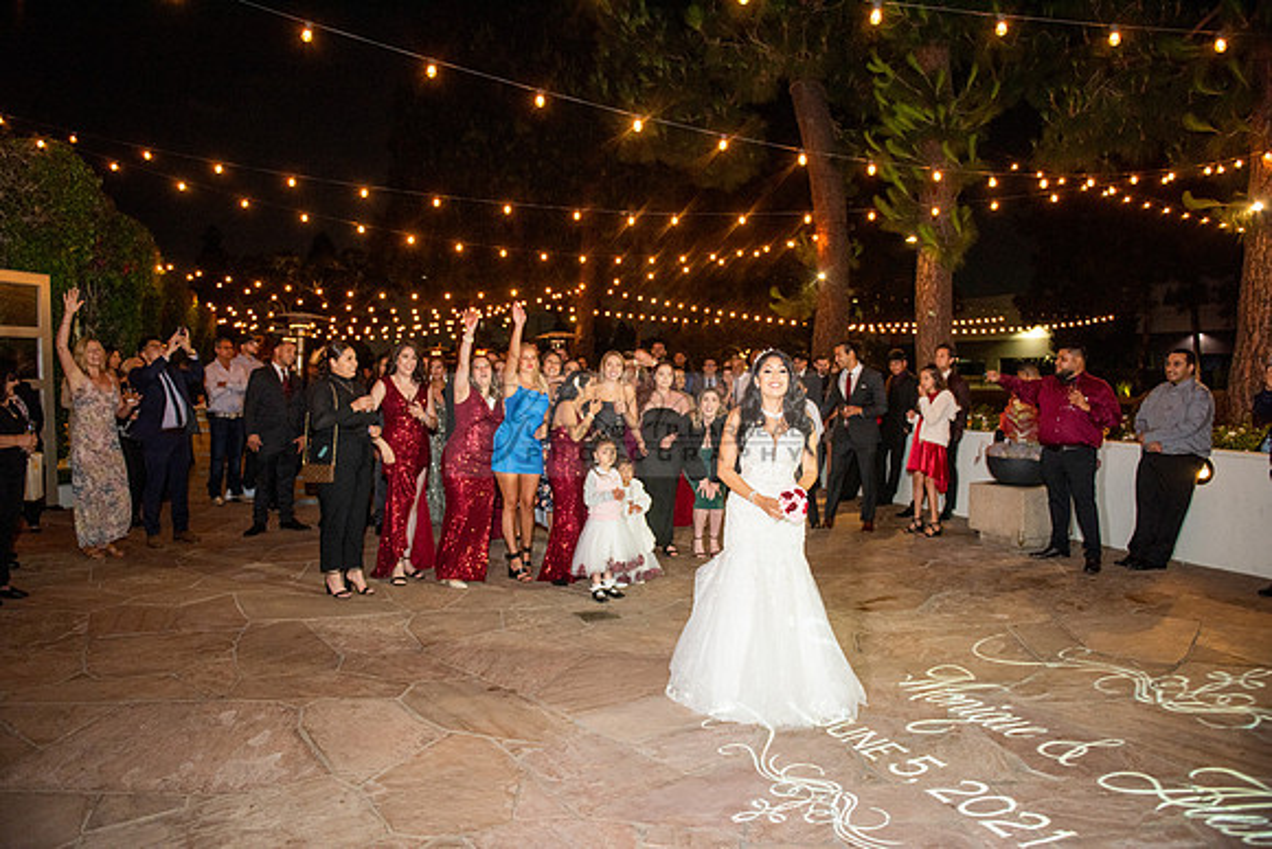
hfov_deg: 73.7
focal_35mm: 24
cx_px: 636
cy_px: 424
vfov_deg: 53.2
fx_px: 848
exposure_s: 1/125
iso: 1250
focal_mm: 24
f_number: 2.8
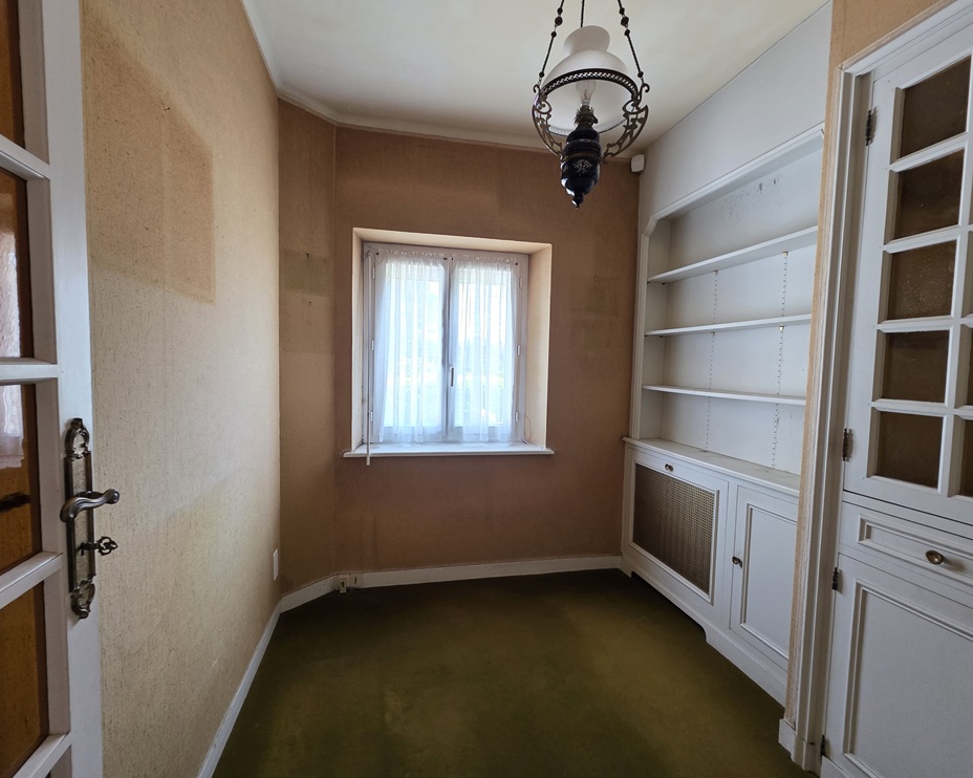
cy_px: 387
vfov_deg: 88.0
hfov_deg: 100.7
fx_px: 403
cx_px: 468
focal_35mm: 14
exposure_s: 1/50
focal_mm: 2.2
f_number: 1.9
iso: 160
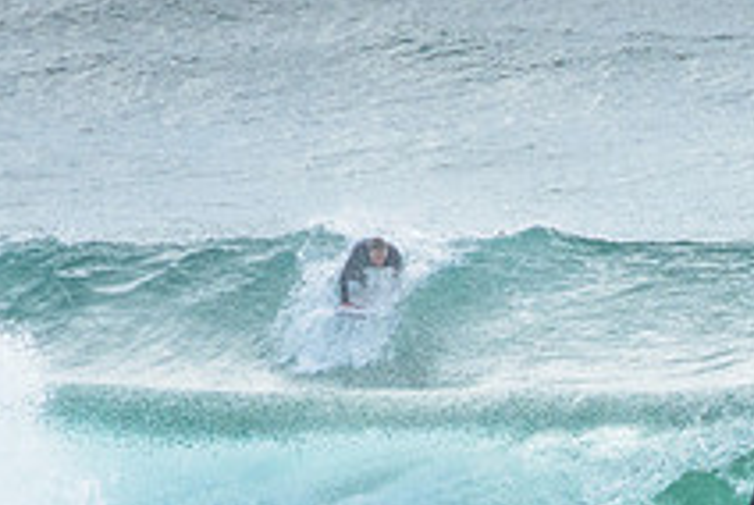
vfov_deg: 1.0
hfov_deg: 1.5
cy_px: 565
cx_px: 851
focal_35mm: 1339
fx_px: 28083
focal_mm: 400
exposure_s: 1/1600
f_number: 11
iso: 800
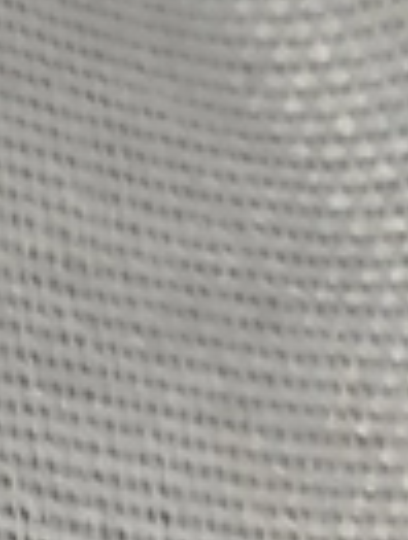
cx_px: 544
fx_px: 4723
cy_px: 1257
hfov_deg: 4.9
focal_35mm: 302
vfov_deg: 6.3
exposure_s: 1/50
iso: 64
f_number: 1.7
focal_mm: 5.31
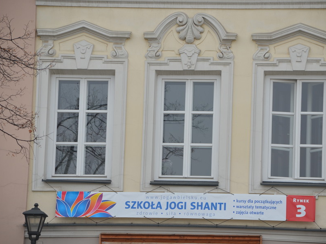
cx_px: 181
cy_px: 122
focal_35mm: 229
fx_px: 2157
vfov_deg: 6.5
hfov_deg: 8.6
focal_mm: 140
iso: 250
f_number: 5.6
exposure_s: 1/500
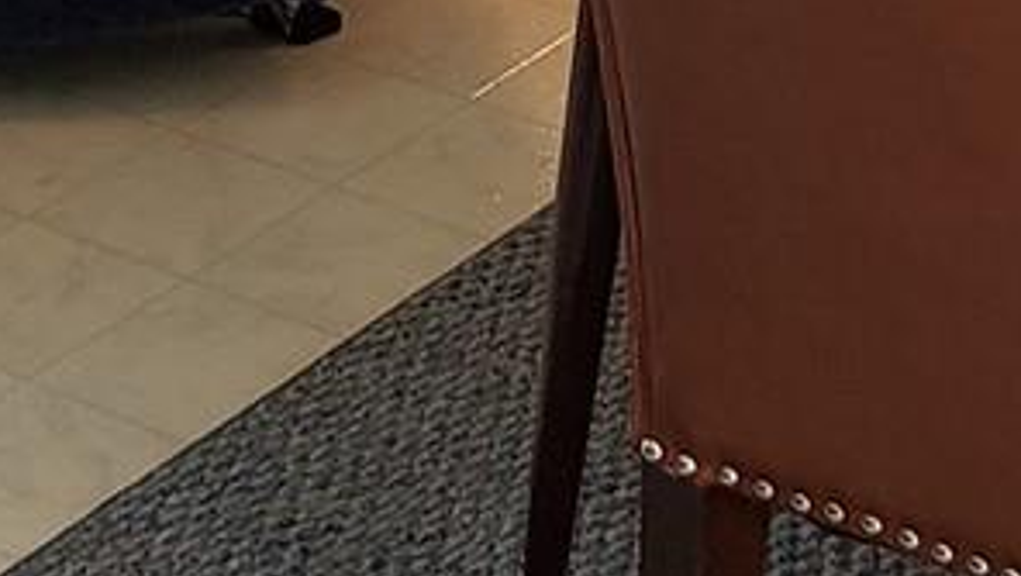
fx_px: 4145
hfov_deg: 14.0
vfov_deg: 6.9
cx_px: 697
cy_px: -1307
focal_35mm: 153
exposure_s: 1/60
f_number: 2.4
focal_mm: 4.3
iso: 160
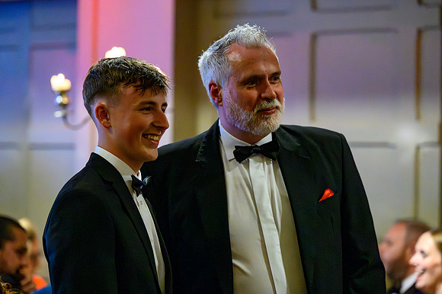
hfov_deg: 12.5
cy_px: 147
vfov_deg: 8.3
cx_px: 221
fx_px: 2025
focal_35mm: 165
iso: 51200
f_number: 4
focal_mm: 165
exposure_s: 1/400
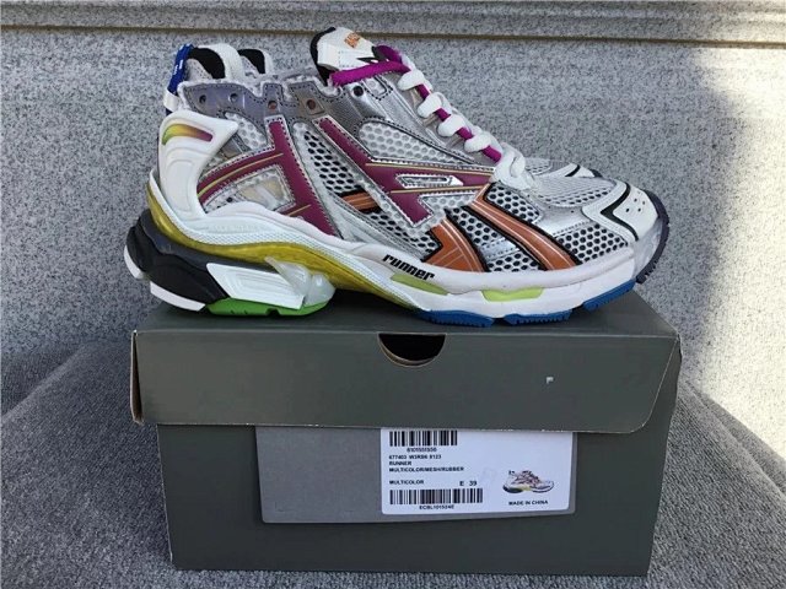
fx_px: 704
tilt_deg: -16.5
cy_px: 294
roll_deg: -0.9
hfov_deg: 58.4
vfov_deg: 45.4
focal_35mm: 31
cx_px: 393
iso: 25
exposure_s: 1/637
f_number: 2.4
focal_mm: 3.3
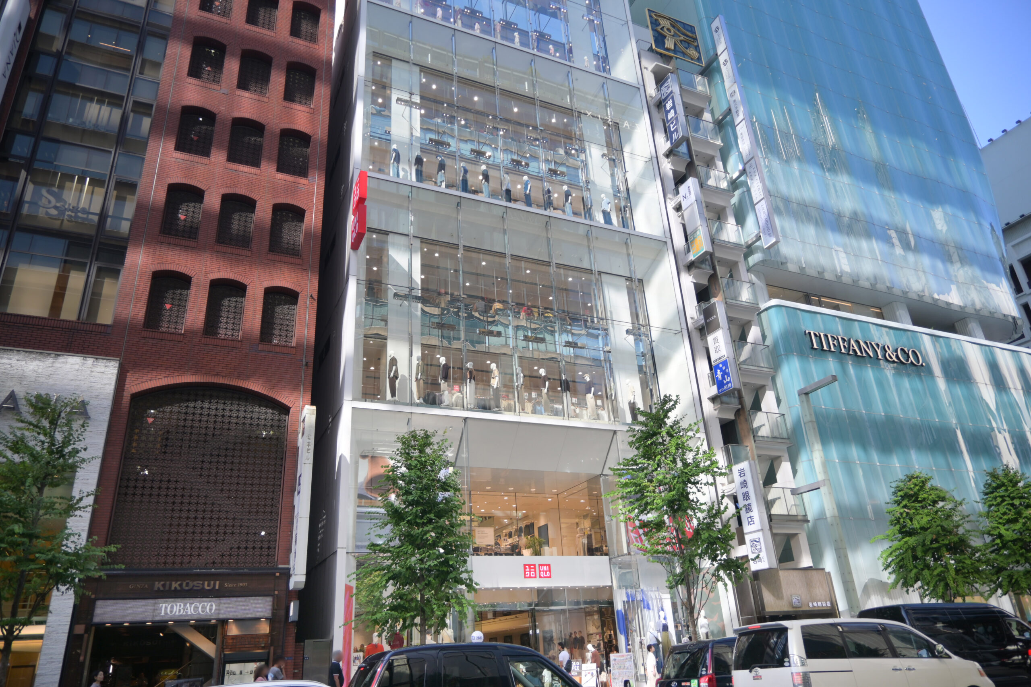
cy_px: 344
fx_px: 687
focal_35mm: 24
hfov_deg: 73.7
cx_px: 516
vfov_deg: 53.1
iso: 100
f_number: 3.5
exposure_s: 1/250
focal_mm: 16
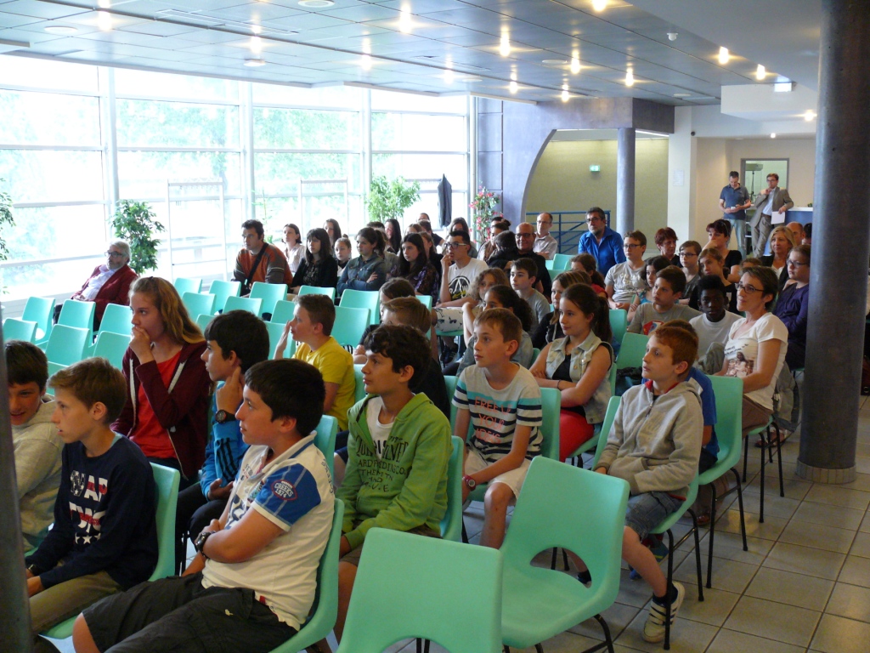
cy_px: 326
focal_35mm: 35
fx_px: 880
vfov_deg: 40.7
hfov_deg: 52.6
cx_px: 435
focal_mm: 7.4
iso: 320
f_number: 2.8
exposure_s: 1/30
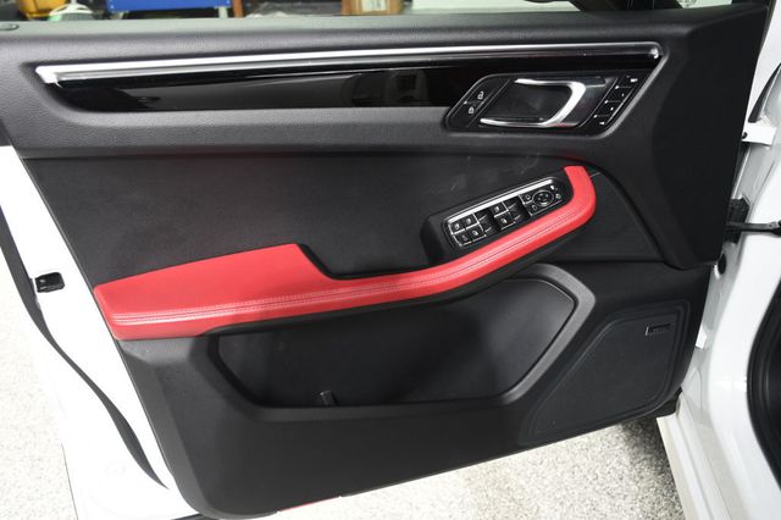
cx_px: 390
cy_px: 260
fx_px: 737
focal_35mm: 34
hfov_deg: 55.8
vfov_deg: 38.8
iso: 100
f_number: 5
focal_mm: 23
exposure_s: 1/160
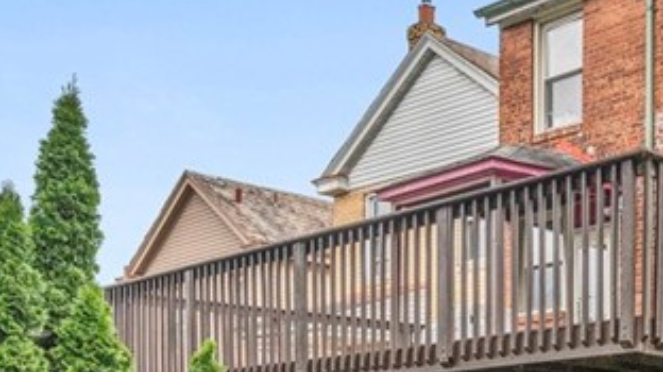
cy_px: 468
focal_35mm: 64
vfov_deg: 17.8
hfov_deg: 29.7
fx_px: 1121
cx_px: 724
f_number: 8
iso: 400
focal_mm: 17.5
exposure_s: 1/200
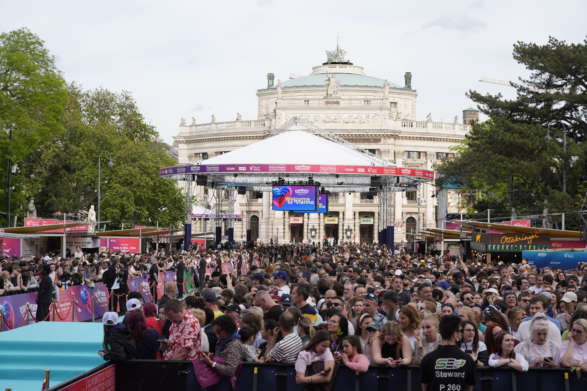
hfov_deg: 36.2
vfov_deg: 24.6
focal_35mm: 55
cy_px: 196
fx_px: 897
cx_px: 294
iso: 320
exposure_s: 1/1250
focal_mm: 55
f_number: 4.5
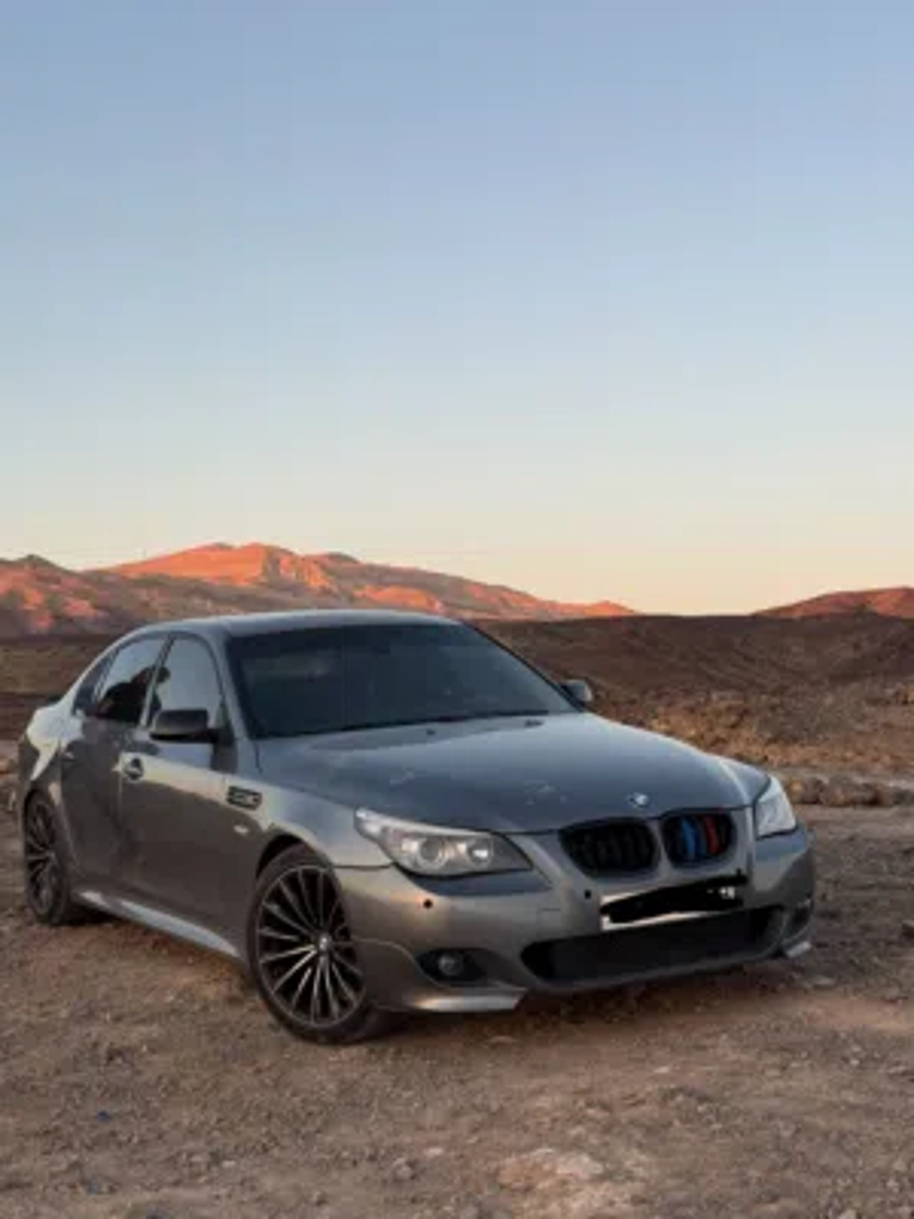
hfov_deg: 30.3
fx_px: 1690
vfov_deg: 39.7
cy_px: 610
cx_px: 457
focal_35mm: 48
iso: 64
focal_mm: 6.76
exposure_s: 1/509
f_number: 1.78
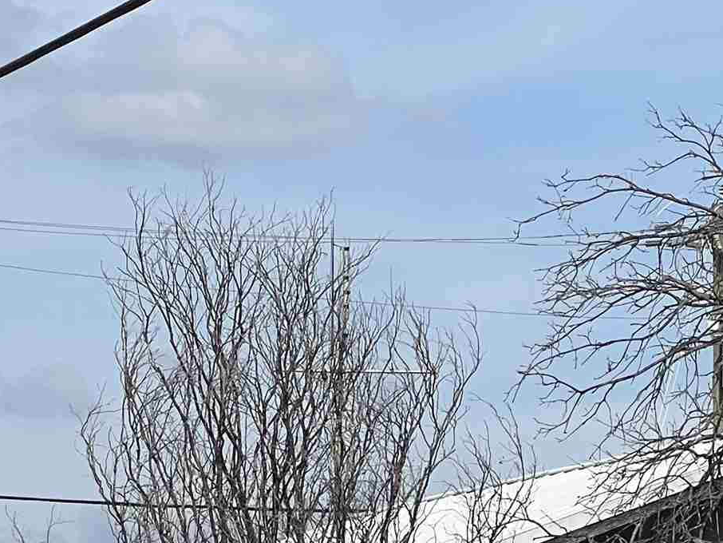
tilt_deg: +0.0
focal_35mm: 261
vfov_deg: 5.6
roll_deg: +0.5
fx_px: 5453
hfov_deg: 7.6
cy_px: 914
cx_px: 624
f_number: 2.8
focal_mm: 9
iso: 32
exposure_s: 1/960
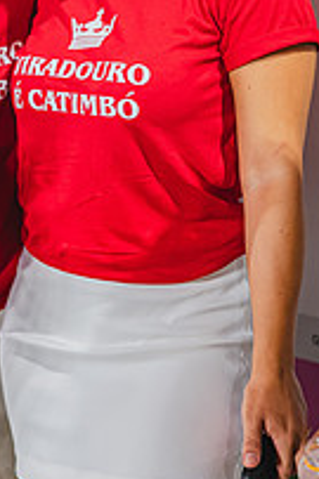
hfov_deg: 12.2
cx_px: 9
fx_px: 1478
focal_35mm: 111
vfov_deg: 18.1
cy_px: 35
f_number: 2.2
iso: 1600
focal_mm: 50
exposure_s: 1/200
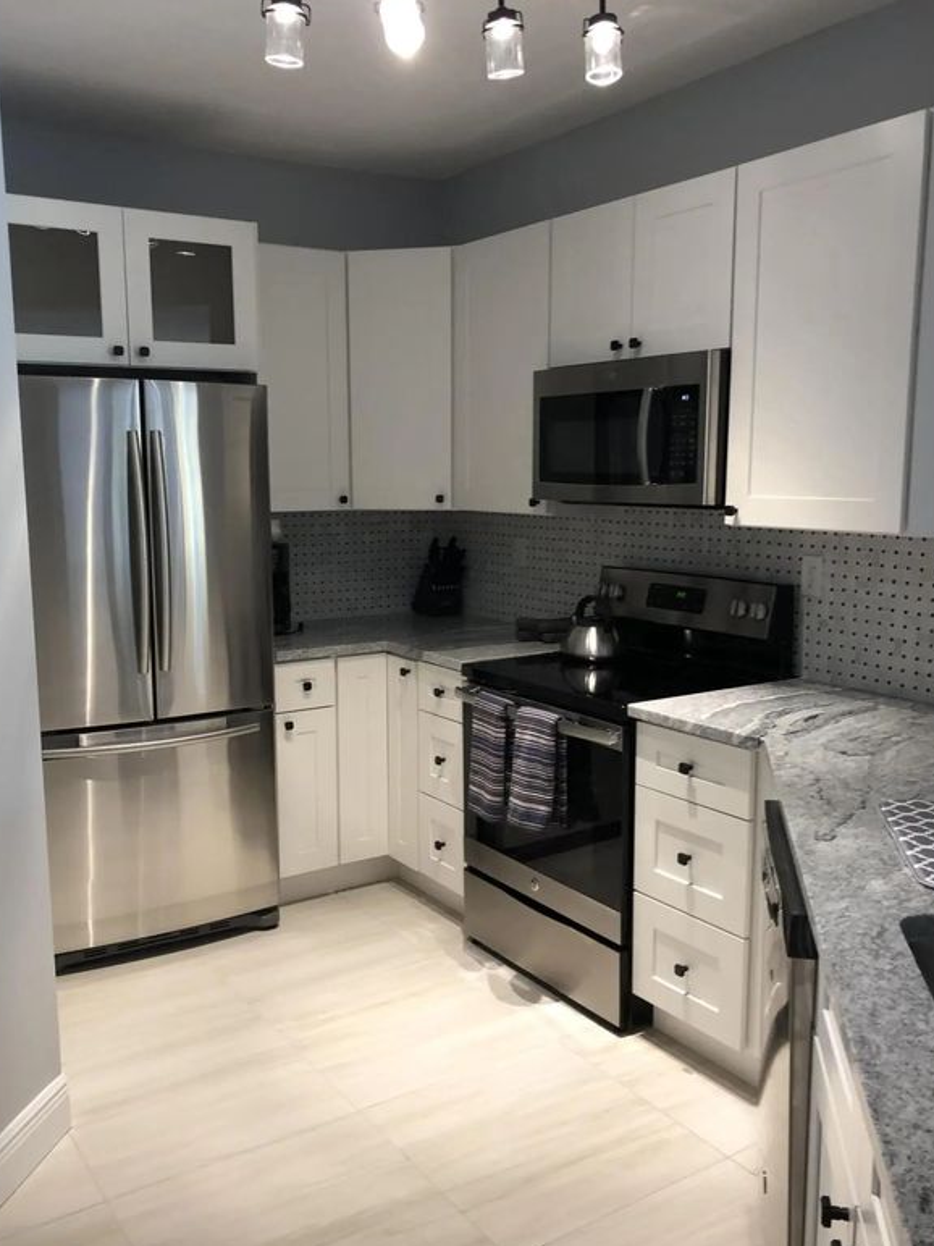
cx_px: 441
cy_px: 650
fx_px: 1116
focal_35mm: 31
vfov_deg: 58.3
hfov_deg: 45.4
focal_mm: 3.99
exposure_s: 1/20
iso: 40
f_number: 1.8
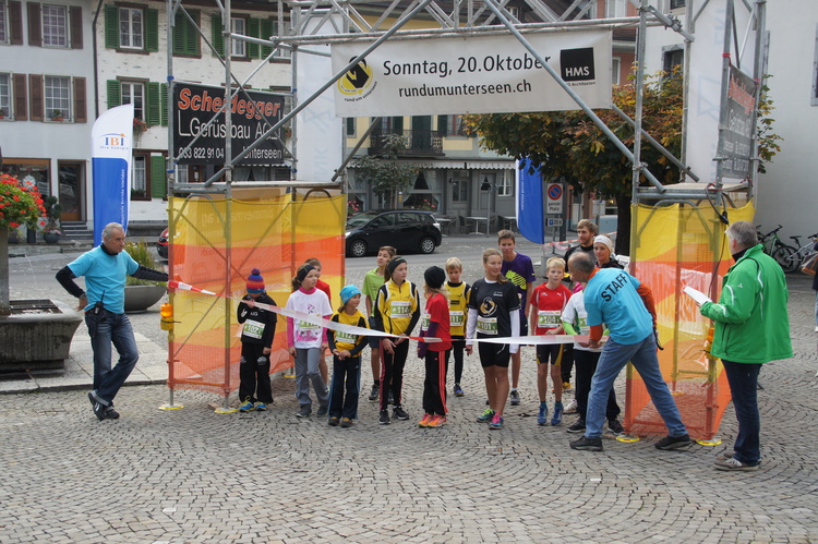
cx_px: 409
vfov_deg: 28.0
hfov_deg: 41.1
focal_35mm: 48
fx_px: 1090
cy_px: 272
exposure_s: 1/200
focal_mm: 32
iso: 400
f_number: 5.6
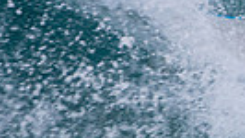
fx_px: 22335
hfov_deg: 0.6
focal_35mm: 3436
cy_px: 14
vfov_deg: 0.4
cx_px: 527
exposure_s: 1/400
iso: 500
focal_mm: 500
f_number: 5.6
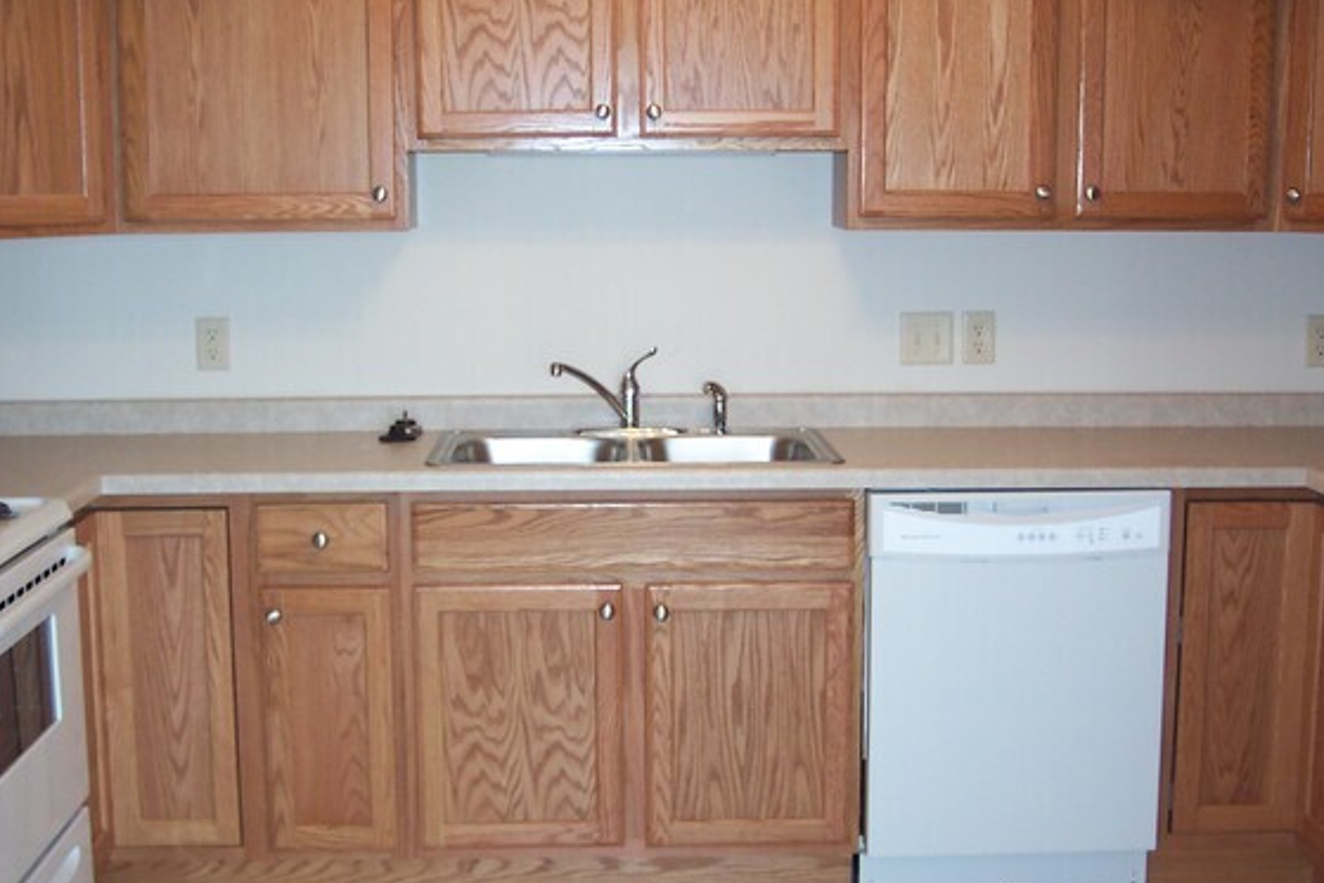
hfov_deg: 38.9
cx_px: 635
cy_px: 502
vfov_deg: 26.5
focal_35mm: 51
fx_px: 1876
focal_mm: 8
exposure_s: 1/30
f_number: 2.8
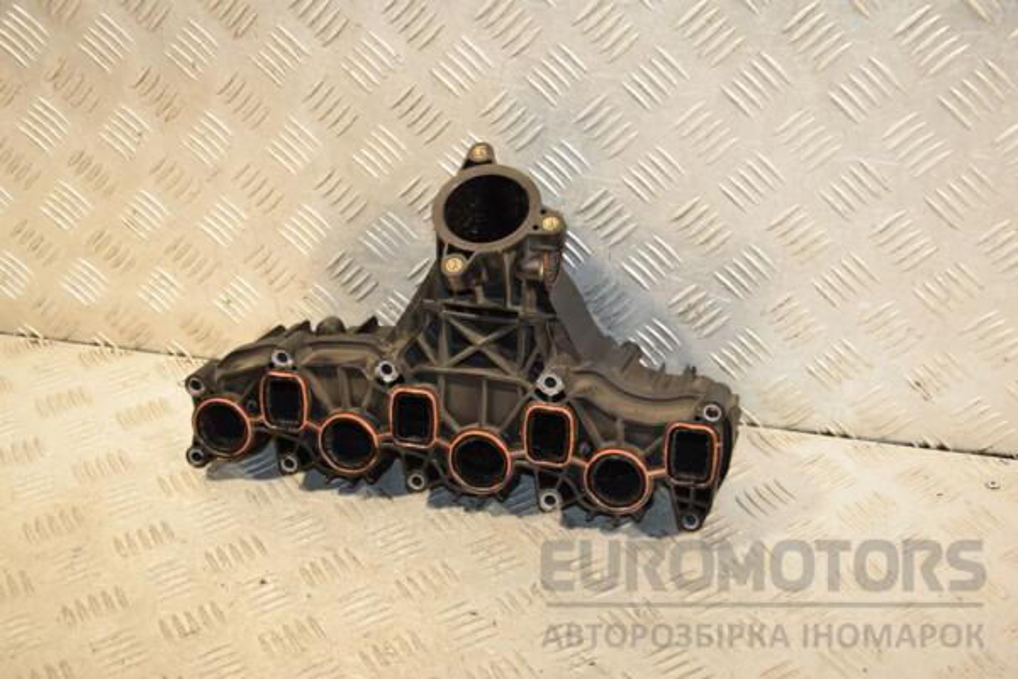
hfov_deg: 37.9
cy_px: 340
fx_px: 1484
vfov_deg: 25.8
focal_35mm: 52
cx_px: 509
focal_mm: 35
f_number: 5
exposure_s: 1/200
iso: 800
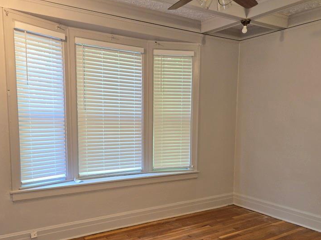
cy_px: 151
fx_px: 306
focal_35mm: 33
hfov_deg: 55.3
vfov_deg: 42.6
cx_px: 153
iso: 100
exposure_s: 1/30
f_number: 1.8
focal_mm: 5.4
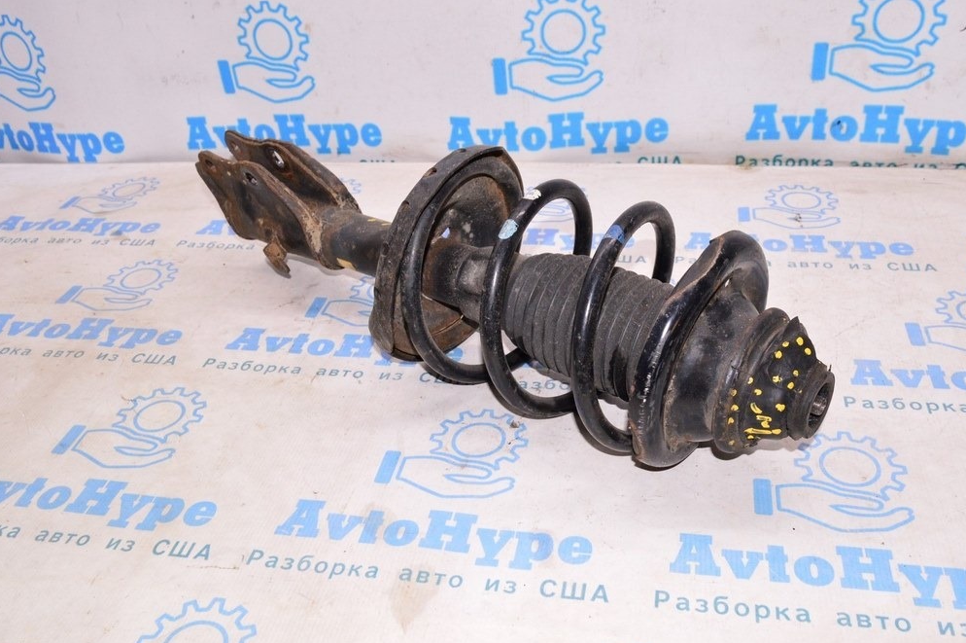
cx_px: 492
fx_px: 912
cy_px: 330
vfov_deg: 38.8
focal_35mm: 34
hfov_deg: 55.8
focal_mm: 22
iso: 1600
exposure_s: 1/100
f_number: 8
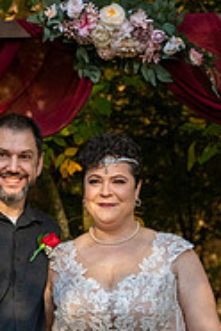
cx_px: 69
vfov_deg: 12.0
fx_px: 1538
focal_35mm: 167
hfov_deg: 8.2
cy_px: 392
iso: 6400
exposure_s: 1/4000
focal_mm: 69
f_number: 4
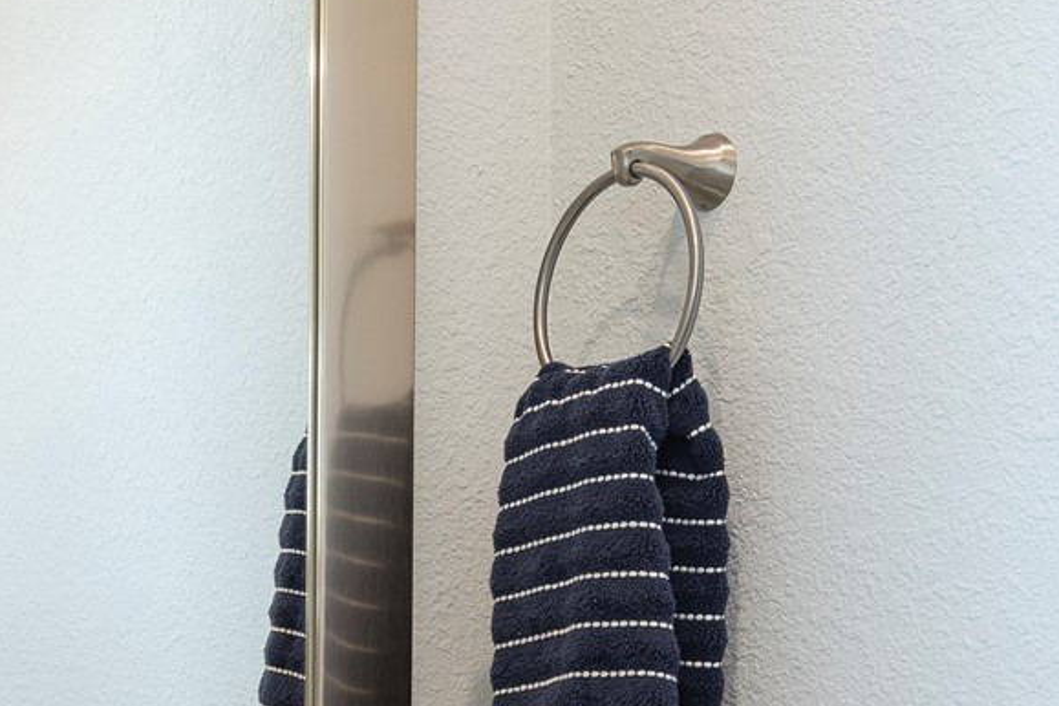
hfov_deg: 33.3
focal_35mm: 60
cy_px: 684
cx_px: 635
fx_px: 1765
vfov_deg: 21.9
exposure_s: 1/5
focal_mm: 16
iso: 100
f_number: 7.1
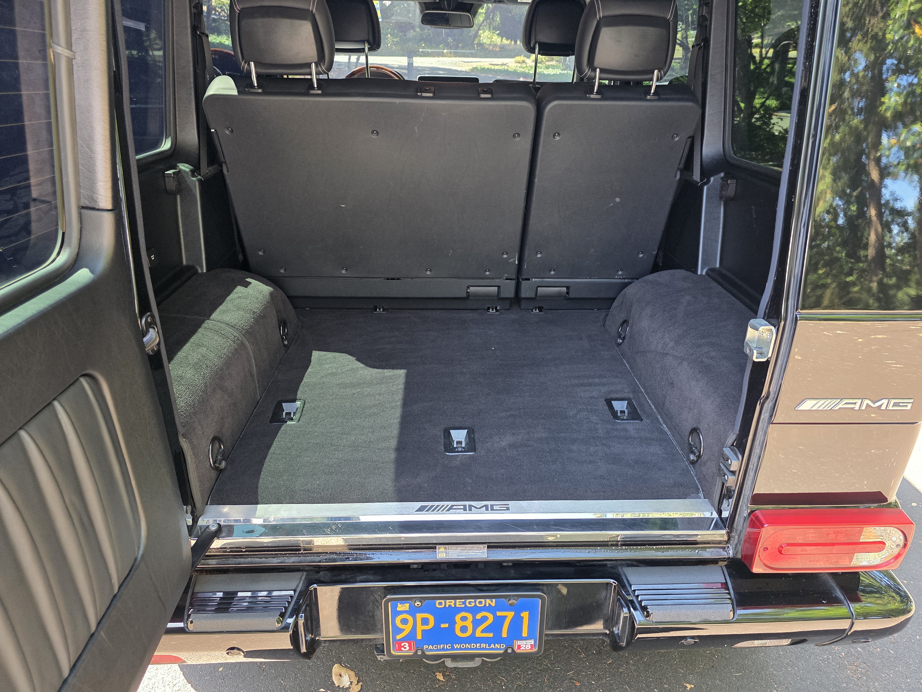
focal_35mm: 23
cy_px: 346
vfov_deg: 58.9
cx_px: 461
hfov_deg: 73.9
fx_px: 613
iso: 200
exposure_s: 1/180
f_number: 1.7
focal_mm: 6.3
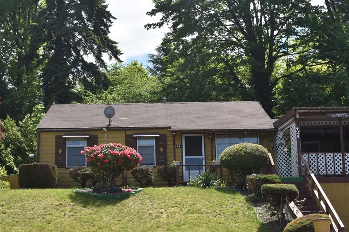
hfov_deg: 33.9
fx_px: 569
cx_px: 134
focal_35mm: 59
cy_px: 126
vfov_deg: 23.1
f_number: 8
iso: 180
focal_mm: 27
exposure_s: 1/500
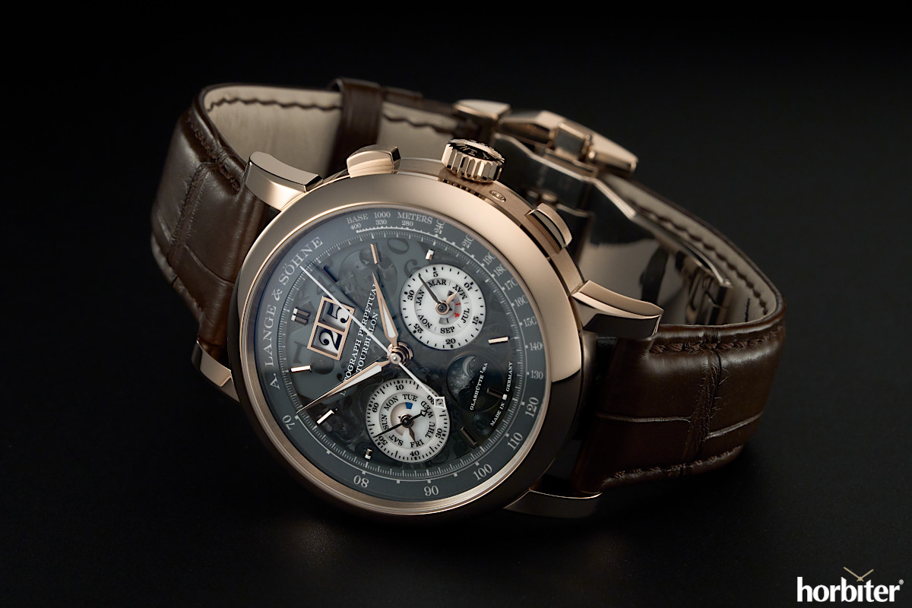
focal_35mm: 90
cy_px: 304
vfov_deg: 15.2
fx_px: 2280
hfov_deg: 22.6
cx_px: 456
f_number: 13
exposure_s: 1/100
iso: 400
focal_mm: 90
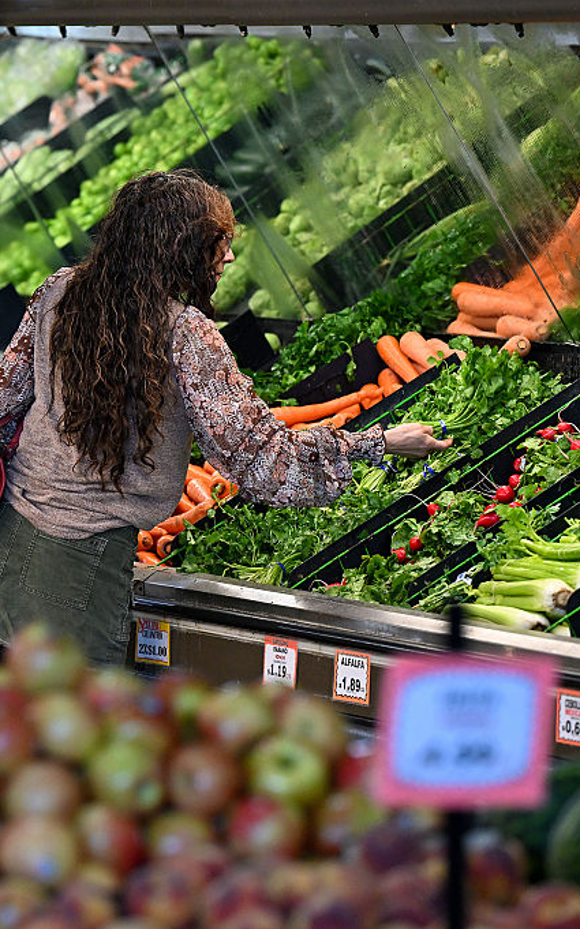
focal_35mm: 253
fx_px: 6405
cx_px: 106
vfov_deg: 8.3
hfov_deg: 5.2
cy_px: 464
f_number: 3.5
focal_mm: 165
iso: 3200
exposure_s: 1/400
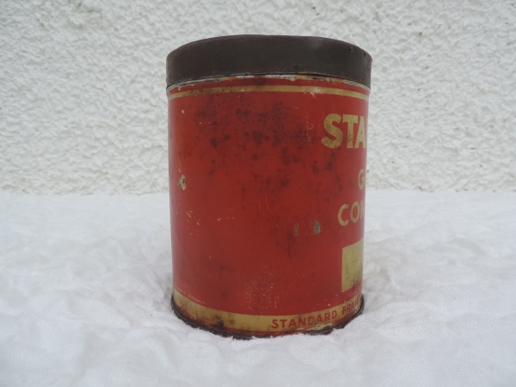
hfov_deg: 71.6
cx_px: 258
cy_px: 194
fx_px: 358
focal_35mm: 24
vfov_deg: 56.8
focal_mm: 4.3
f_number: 3
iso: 80
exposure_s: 1/250
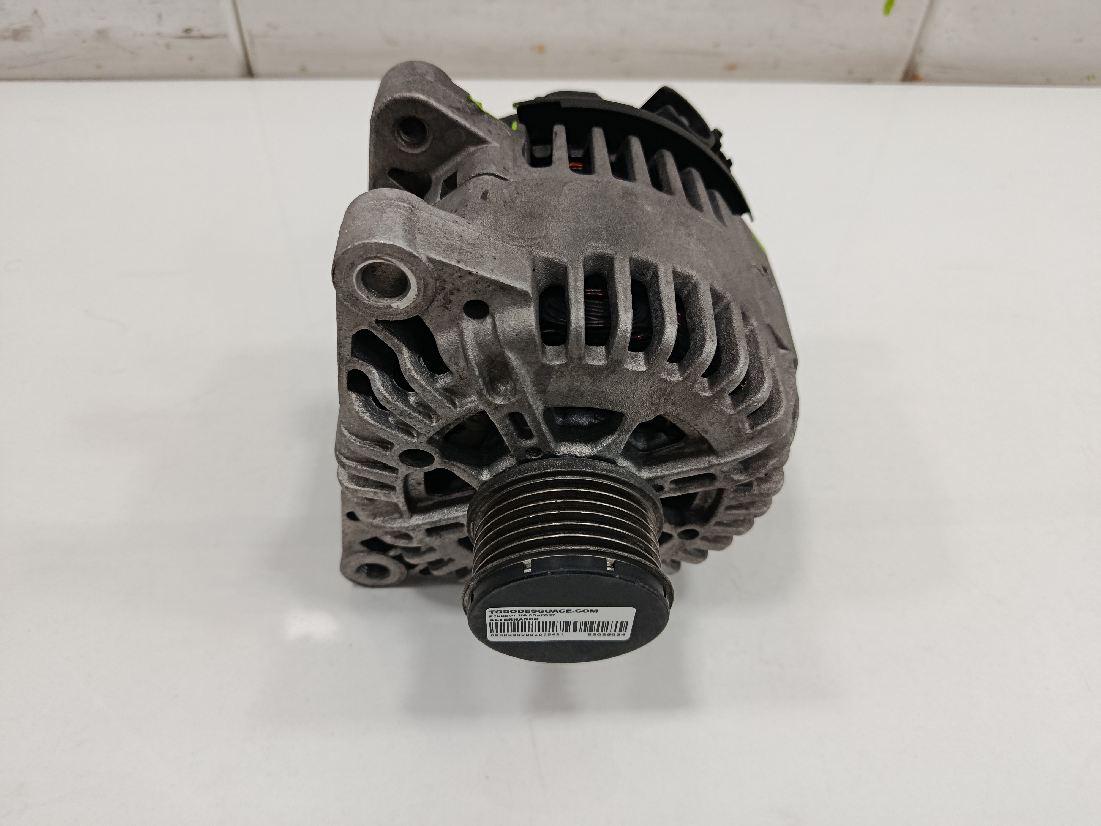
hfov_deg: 71.6
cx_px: 550
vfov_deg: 56.8
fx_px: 763
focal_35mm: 24
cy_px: 413
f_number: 1.7
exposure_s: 1/100
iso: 1019
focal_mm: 5.24
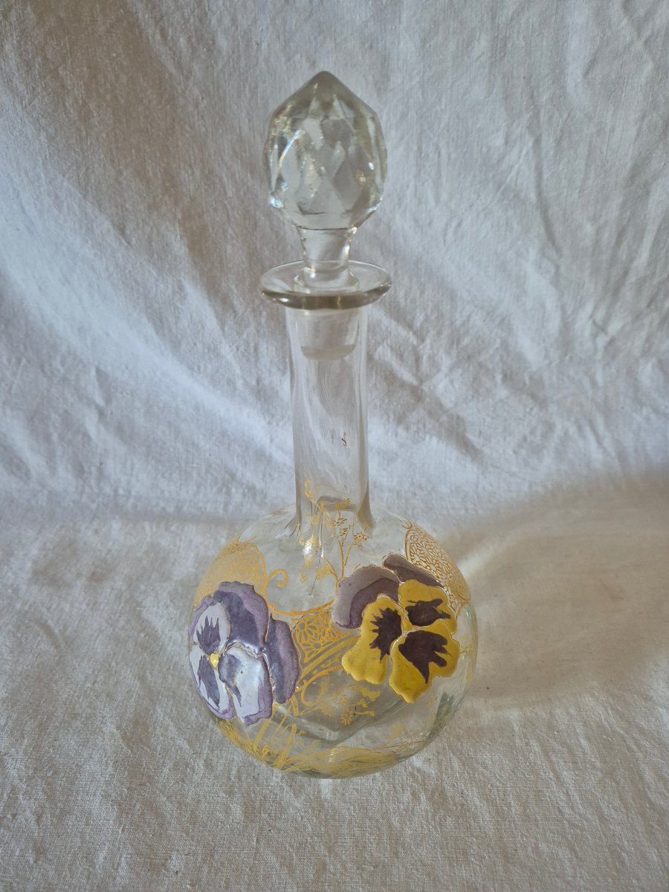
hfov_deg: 58.9
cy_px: 446
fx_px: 593
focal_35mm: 23
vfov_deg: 73.9
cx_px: 334
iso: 500
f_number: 1.8
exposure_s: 1/100
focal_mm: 5.4
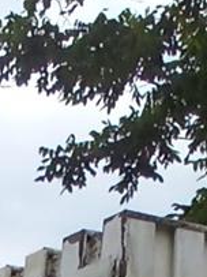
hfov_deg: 7.8
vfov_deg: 9.0
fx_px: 1509
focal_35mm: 189
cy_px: 756
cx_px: 76
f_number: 2.4
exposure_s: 1/454
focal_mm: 2.05
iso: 101
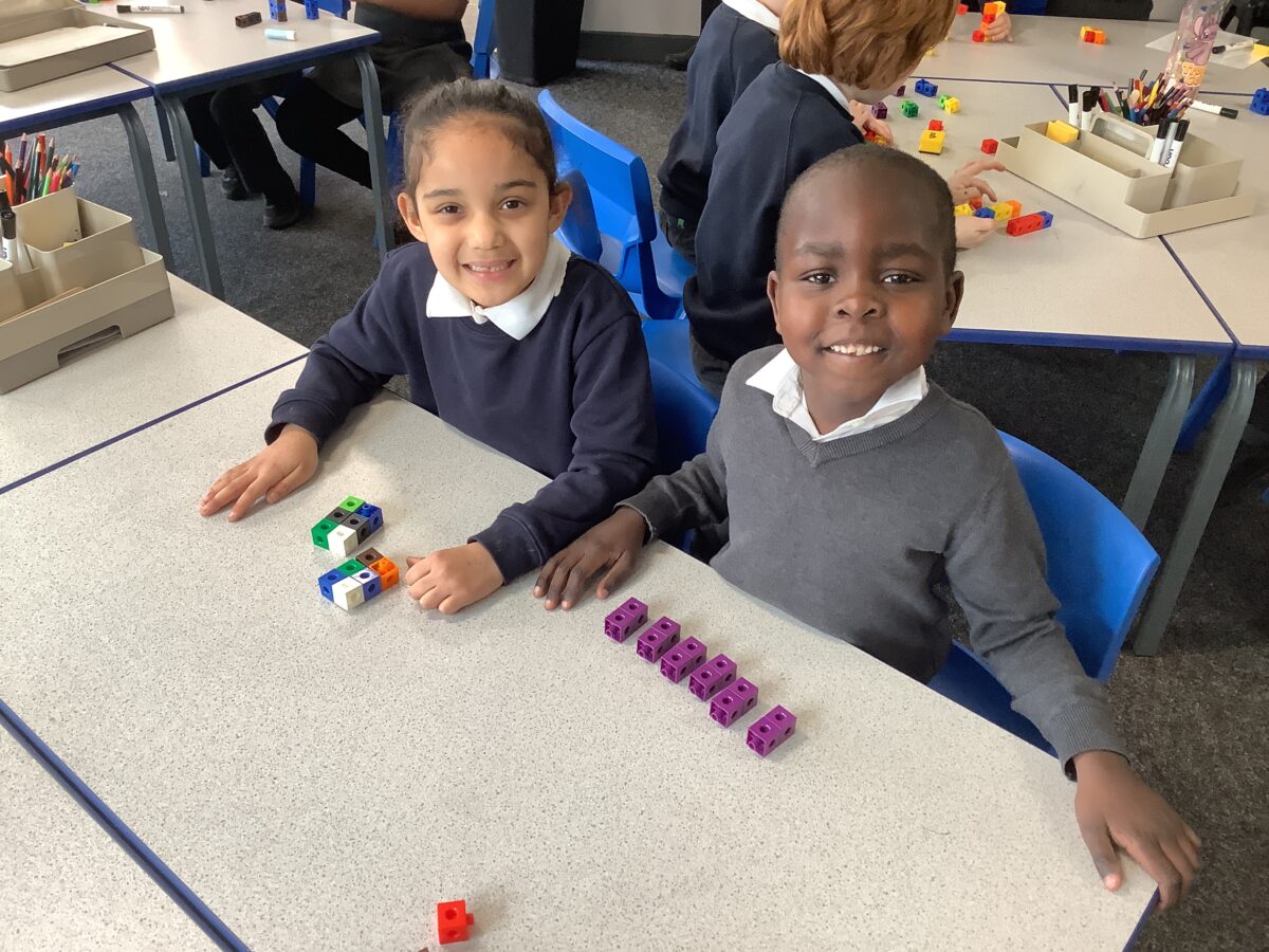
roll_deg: -0.3
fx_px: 1136
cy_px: 476
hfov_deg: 58.4
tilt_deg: -36.9
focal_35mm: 31
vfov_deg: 45.4
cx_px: 634
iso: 160
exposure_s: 1/60
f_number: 2.4
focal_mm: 3.3
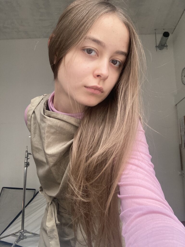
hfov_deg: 44.2
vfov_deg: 56.8
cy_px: 124
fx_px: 228
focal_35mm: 32
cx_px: 92
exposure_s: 1/60
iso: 100
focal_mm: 2.87
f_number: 2.2
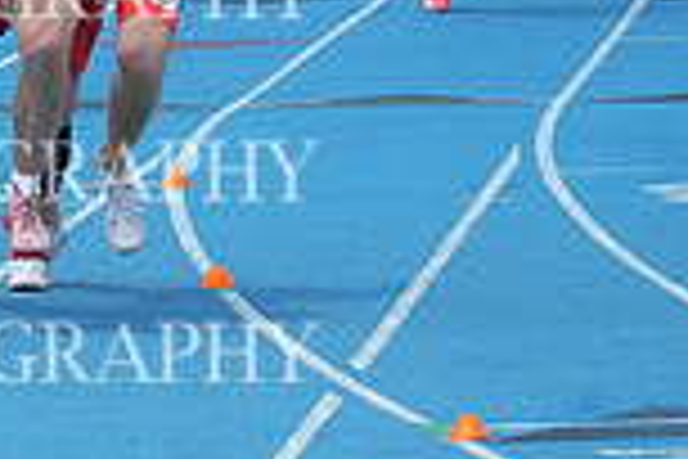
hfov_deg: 5.2
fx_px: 7587
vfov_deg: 3.5
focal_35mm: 397
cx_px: -333
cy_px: -101
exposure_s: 1/2000
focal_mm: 105
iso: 400
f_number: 5.6
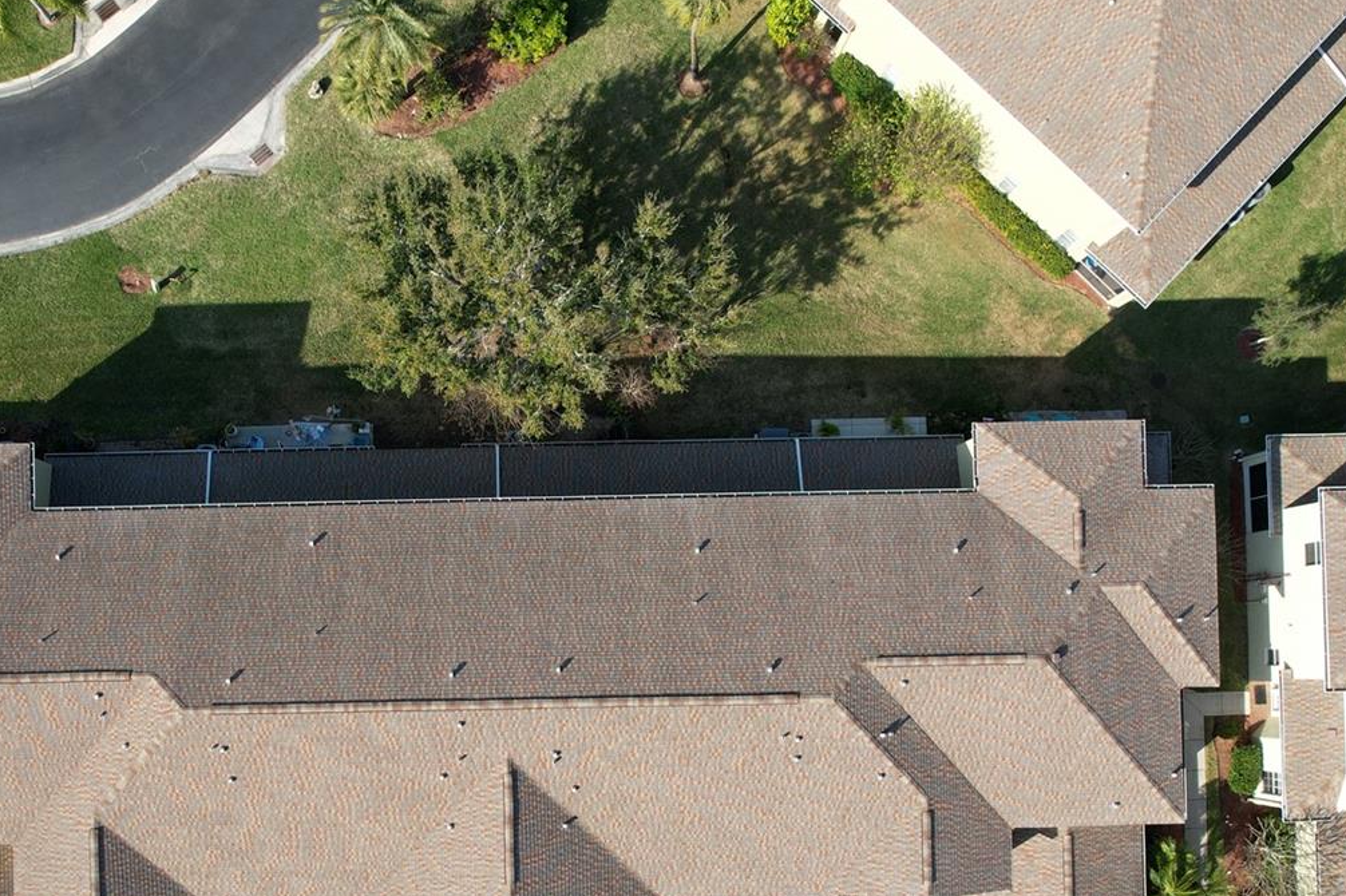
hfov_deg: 53.7
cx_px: 487
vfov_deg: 37.1
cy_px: 642
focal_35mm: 35
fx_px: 1308
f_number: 2.8
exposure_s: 1/320
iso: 110
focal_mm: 8.38
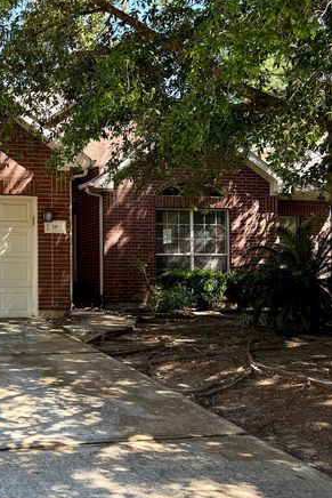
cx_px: 19
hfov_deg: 36.0
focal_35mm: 34
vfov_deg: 55.8
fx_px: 470
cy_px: 250
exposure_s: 1/715
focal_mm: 6.76
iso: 80
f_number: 1.78
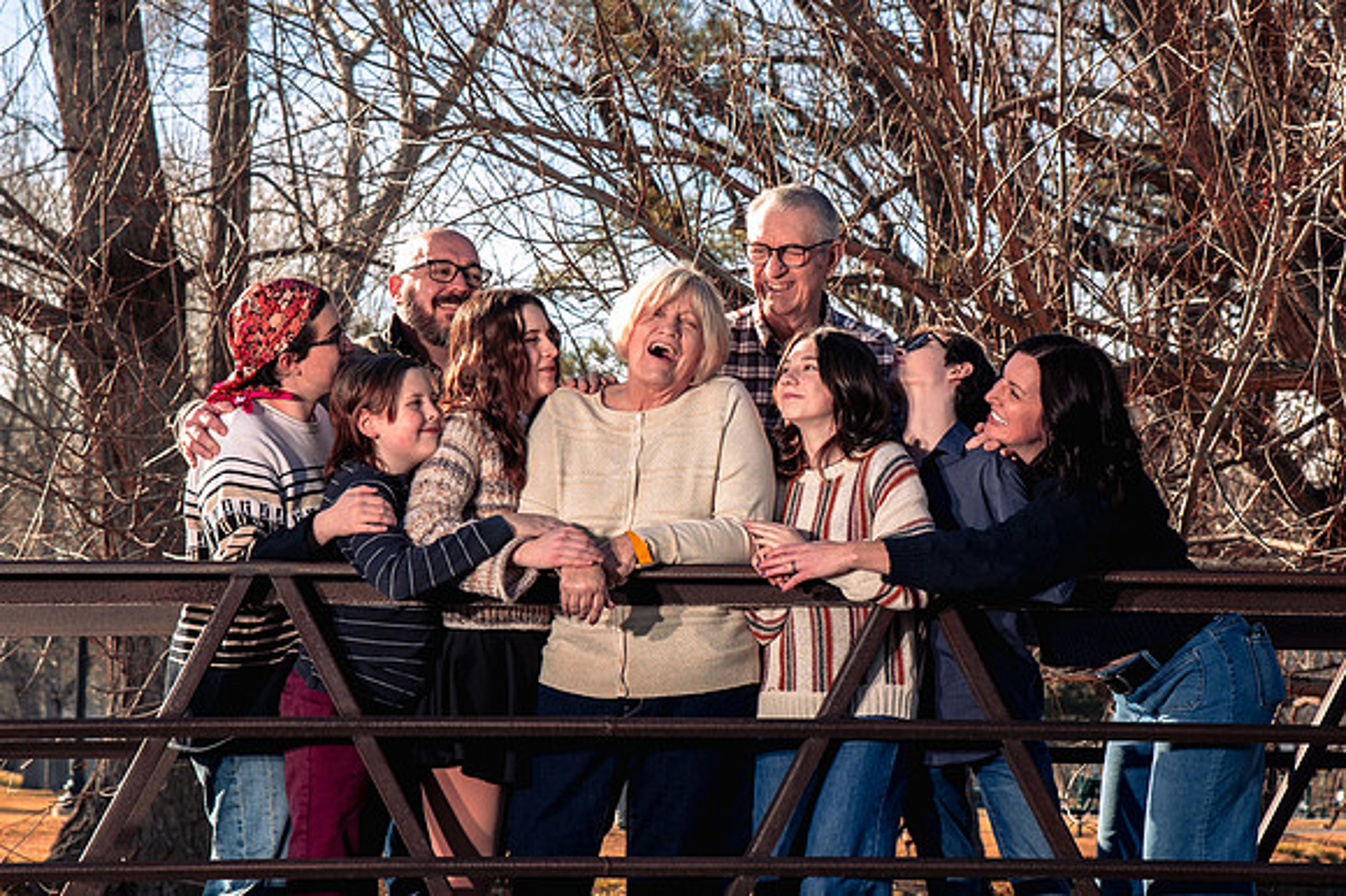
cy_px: 507
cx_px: 767
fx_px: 4705
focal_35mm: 126
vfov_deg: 10.9
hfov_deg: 16.3
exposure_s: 1/250
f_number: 9
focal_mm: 85
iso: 200
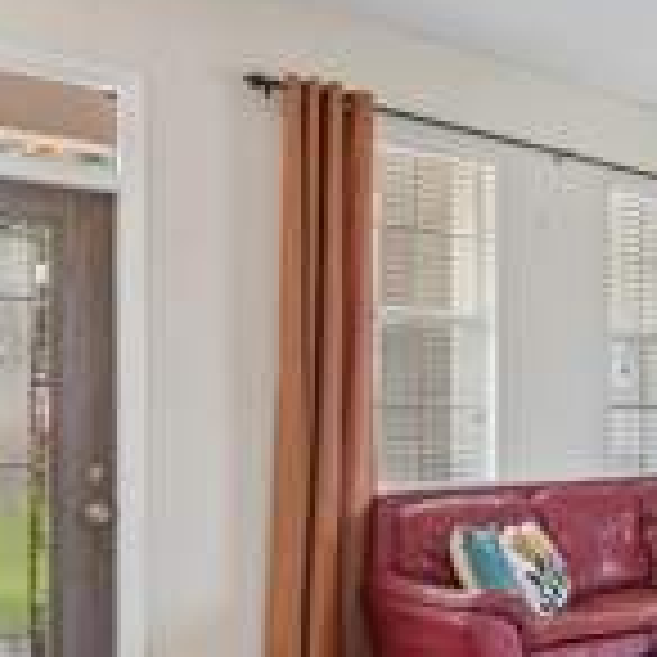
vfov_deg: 39.5
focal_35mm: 42
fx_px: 902
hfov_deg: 33.0
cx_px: 783
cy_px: 443
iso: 100
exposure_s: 1/4
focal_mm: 10
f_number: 7.1
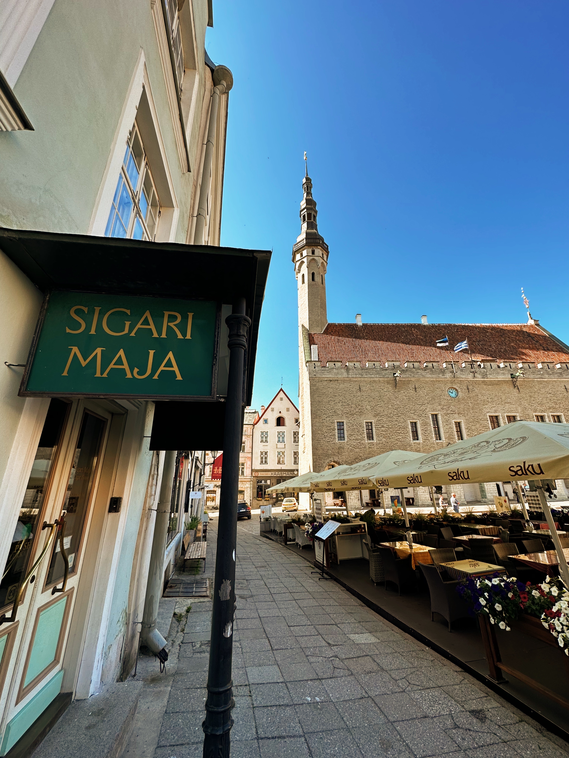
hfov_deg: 85.7
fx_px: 307
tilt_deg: +19.4
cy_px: 379
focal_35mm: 14
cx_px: 284
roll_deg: +1.0
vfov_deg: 102.1
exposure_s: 1/320
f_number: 2.2
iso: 40
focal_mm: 2.22
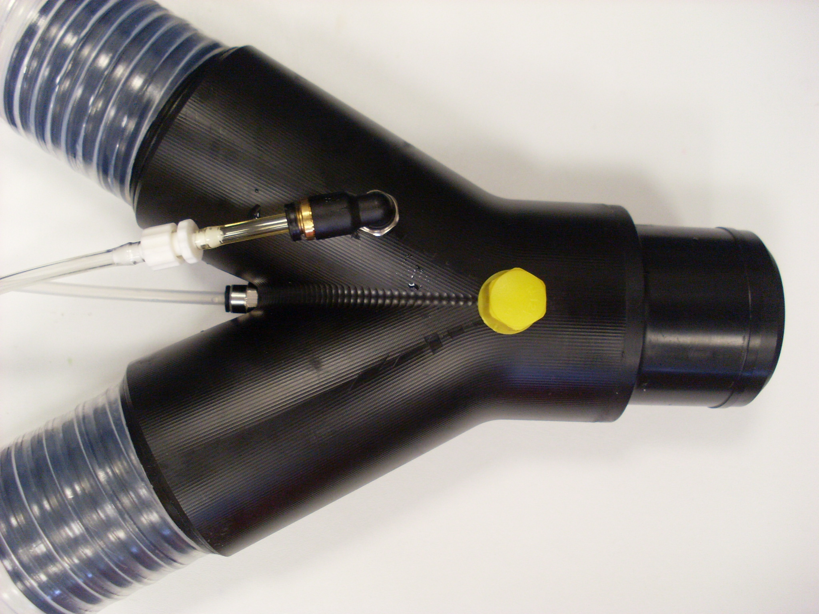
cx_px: 410
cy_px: 307
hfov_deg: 49.0
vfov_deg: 37.7
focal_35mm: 38
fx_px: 899
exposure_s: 1/30
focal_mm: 6.3
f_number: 3
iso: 200
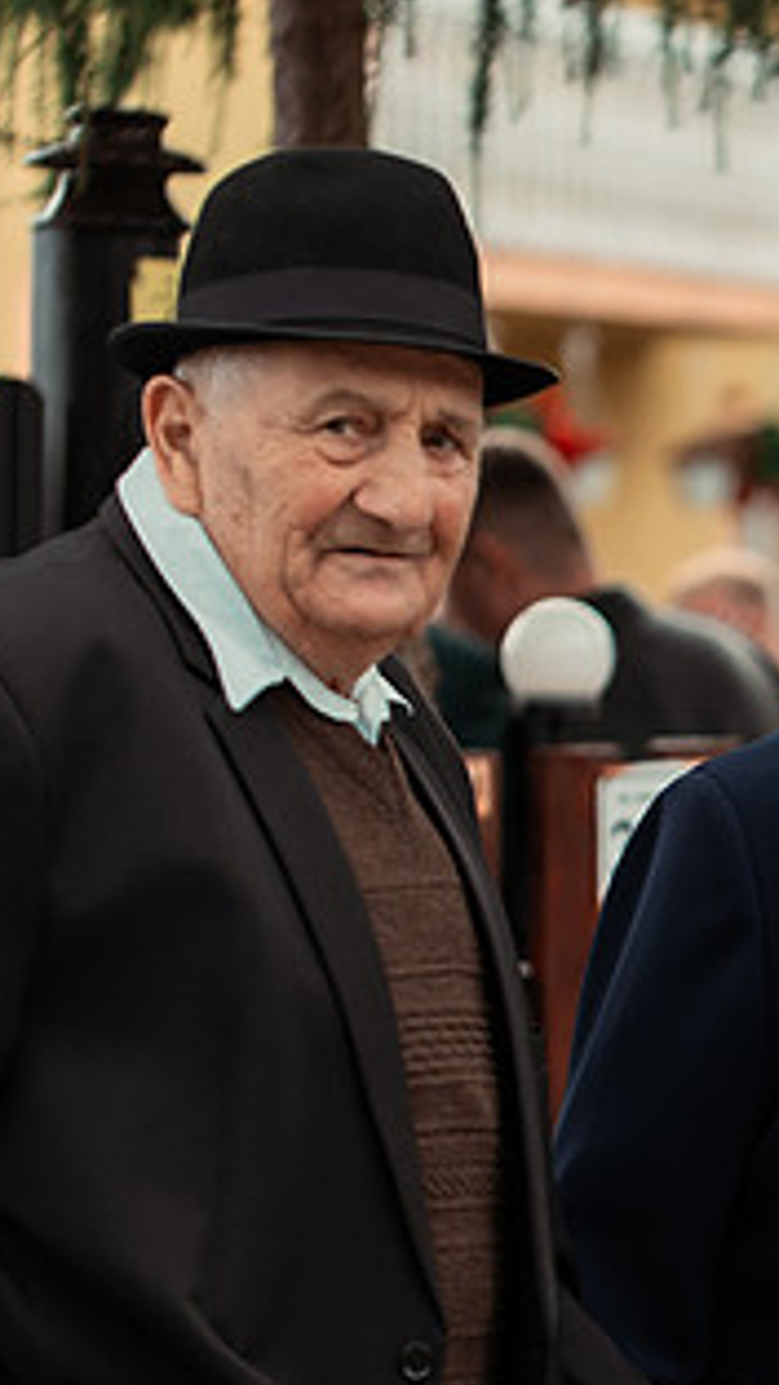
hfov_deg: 6.9
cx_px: 868
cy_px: 847
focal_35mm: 175
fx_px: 6428
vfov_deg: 12.3
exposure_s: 1/2000
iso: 400
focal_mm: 90
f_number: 3.2
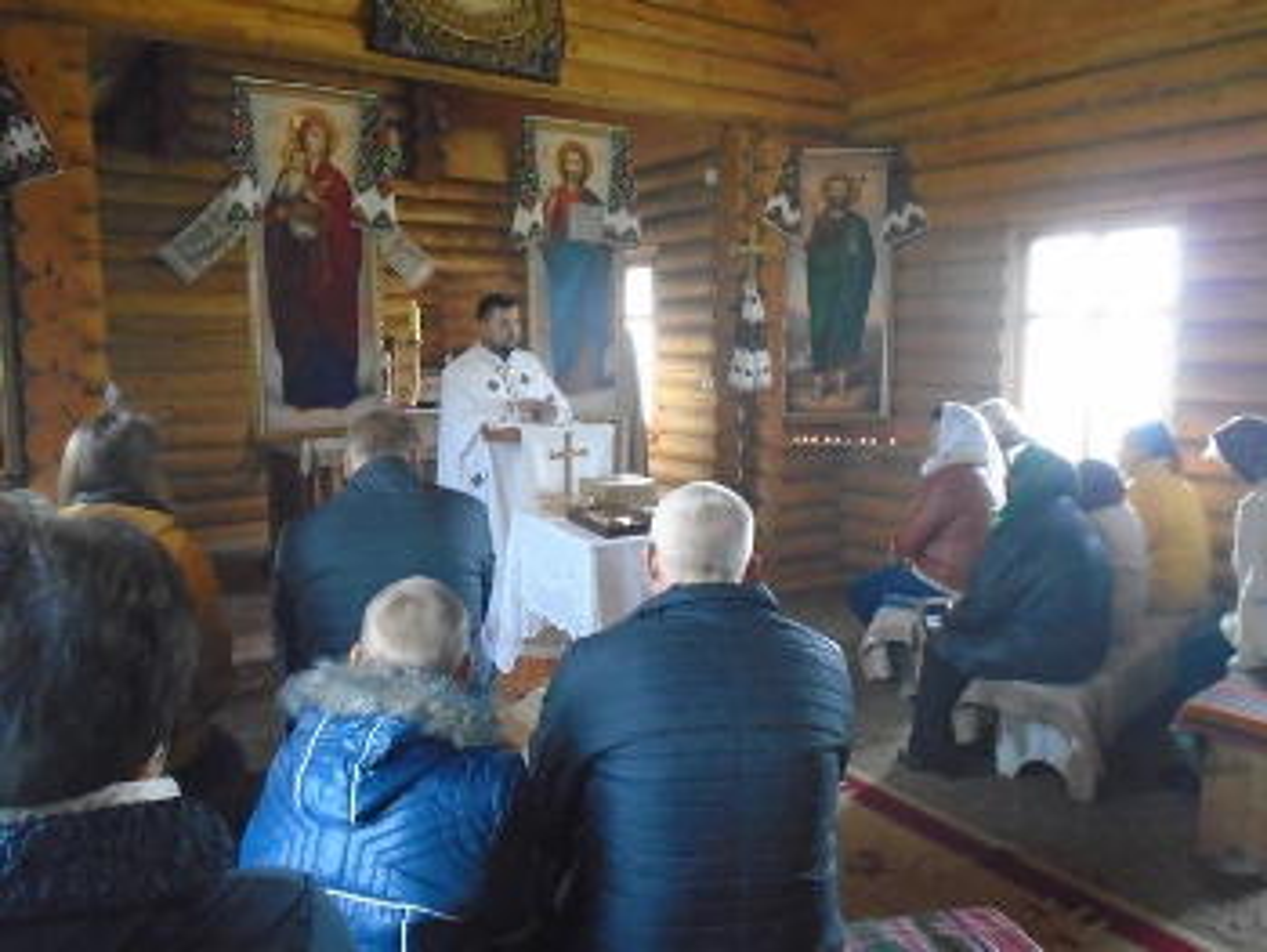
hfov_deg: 67.3
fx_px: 952
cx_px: 634
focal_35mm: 26
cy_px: 476
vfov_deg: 53.1
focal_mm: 4.6
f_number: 3.2
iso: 800
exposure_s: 1/60
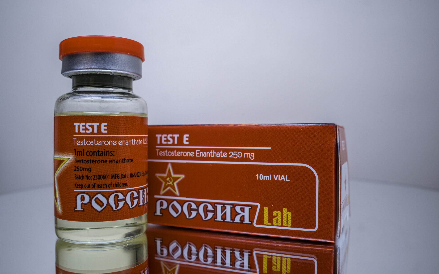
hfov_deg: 58.1
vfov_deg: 38.3
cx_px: 222
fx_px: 395
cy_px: 140
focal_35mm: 33
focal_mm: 32
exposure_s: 1/15
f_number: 14
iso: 160
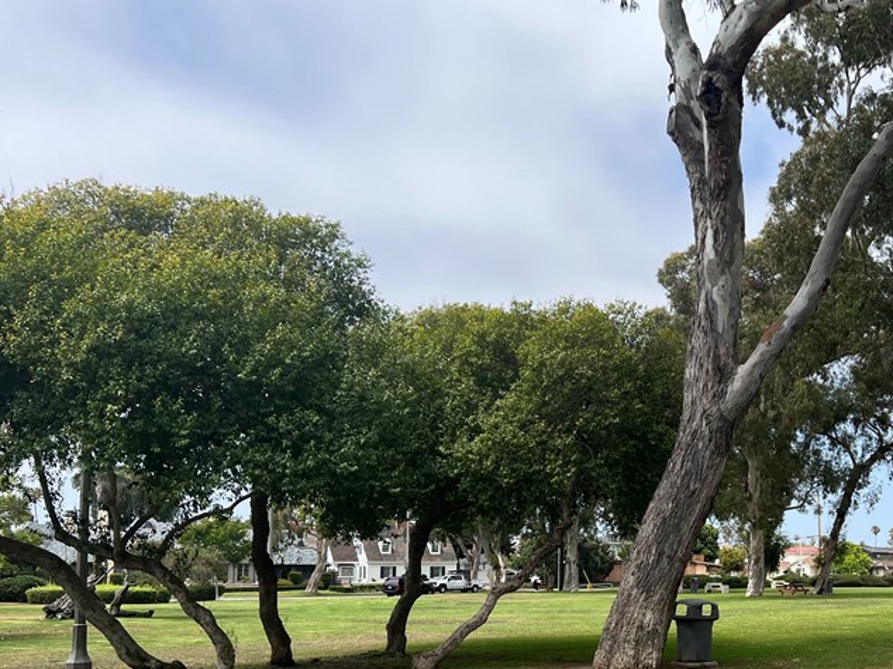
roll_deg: -0.8
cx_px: 655
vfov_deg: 33.6
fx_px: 1083
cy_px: 501
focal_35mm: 42
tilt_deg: +2.7
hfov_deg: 43.6
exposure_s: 1/2762
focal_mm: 5.7
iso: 50
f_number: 1.5
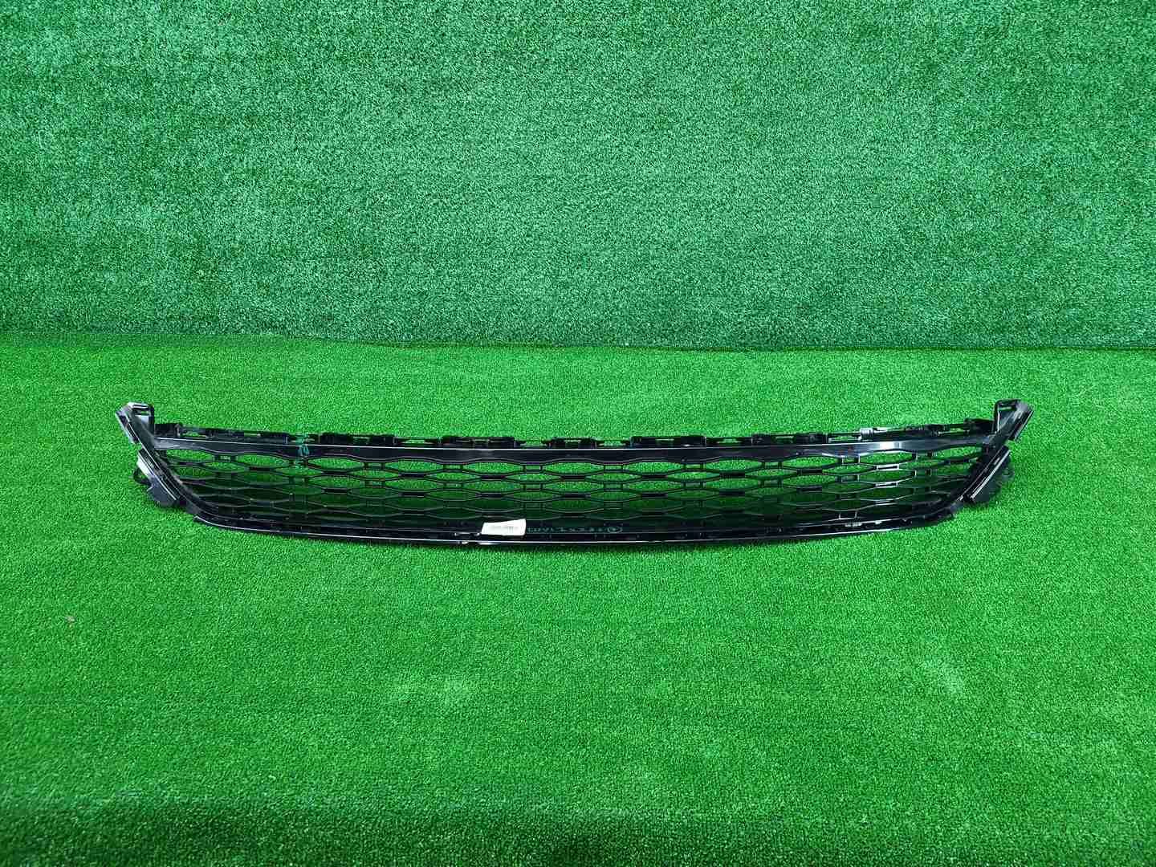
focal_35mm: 26
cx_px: 578
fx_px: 868
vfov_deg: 53.1
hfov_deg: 67.3
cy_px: 434
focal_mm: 5.4
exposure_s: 1/50
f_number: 1.8
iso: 218
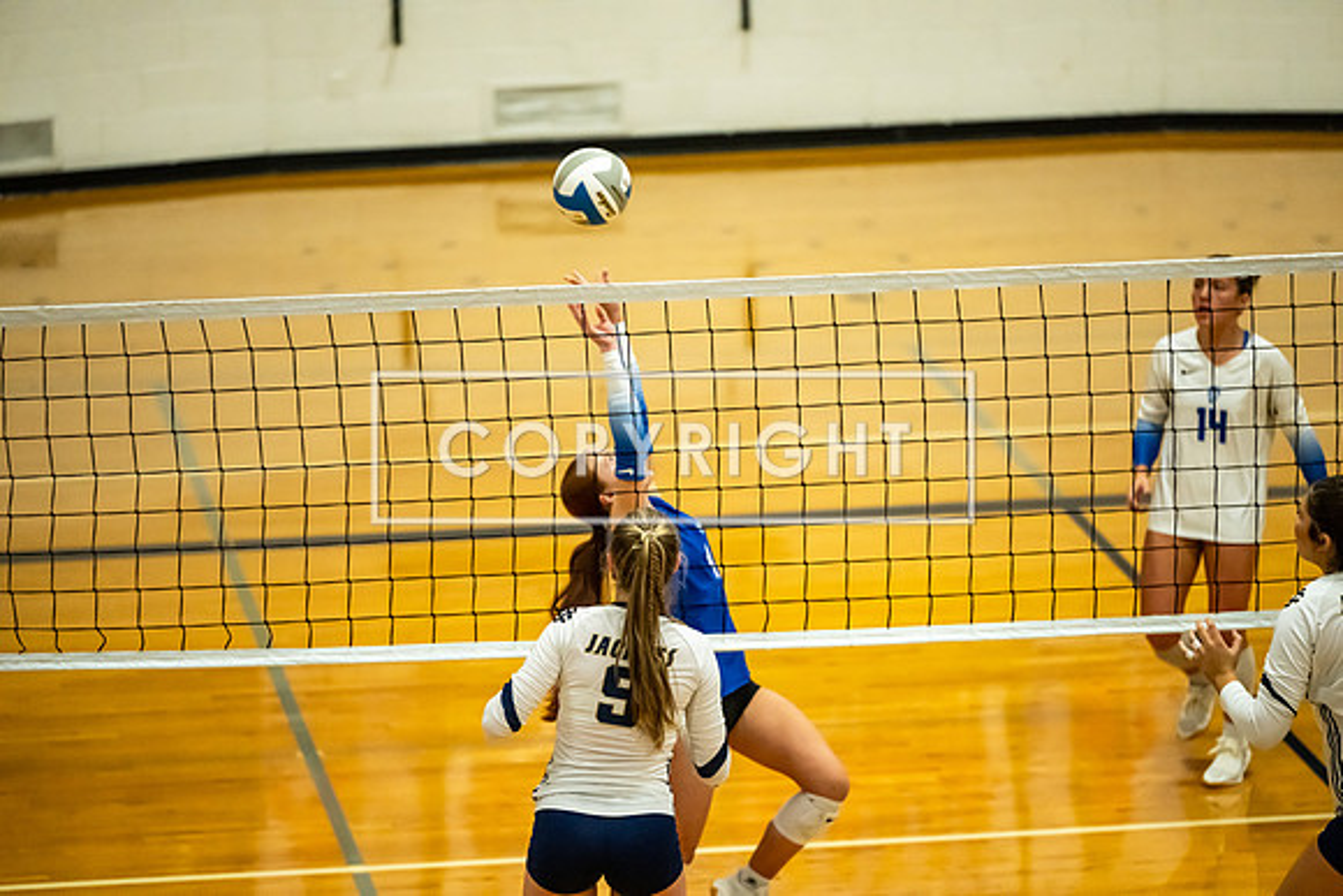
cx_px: 672
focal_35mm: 200
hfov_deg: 10.3
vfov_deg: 6.9
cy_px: 448
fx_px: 7463
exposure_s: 1/1250
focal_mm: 200
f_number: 2.8
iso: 5000
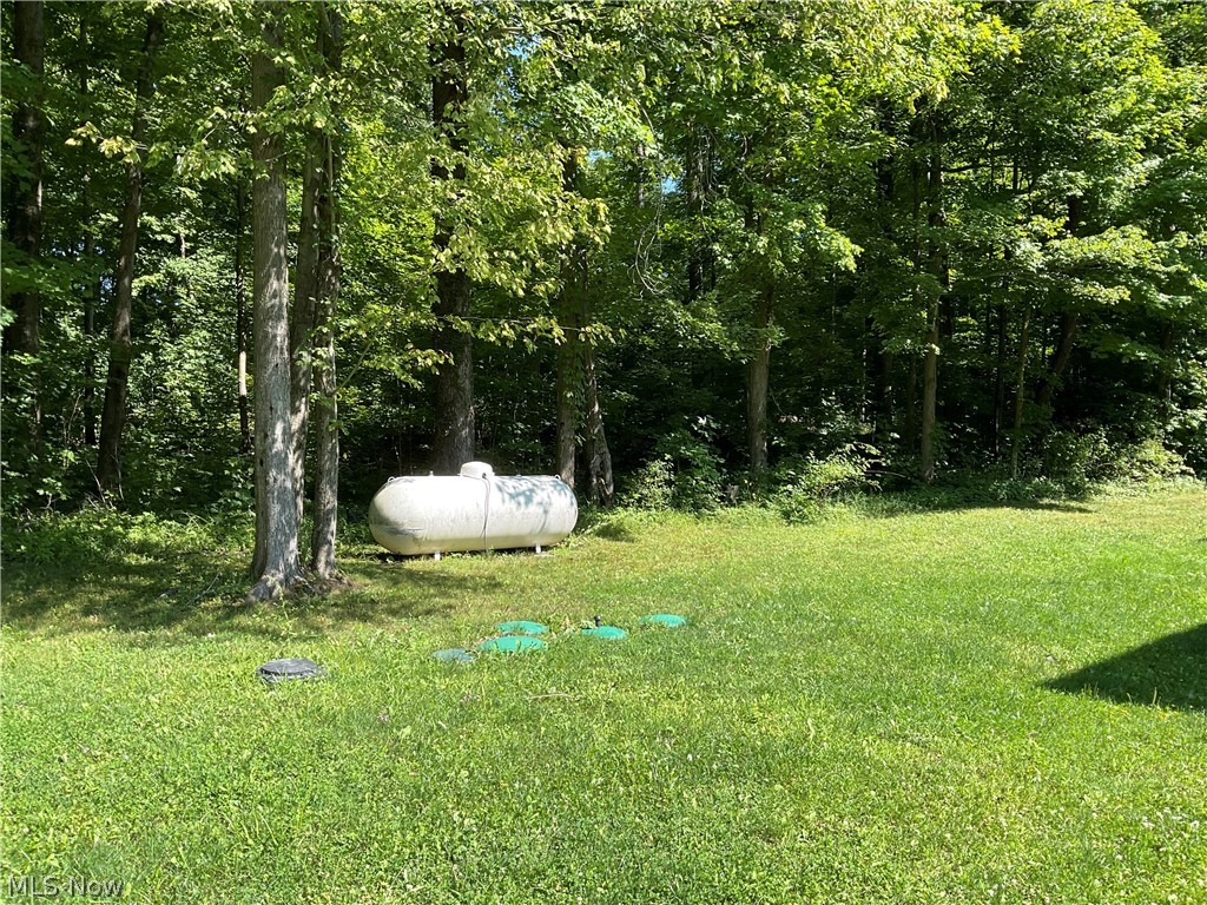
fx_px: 1011
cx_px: 604
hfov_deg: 61.7
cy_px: 452
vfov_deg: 48.2
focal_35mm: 29
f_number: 1.8
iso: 16
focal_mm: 3
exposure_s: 1/461
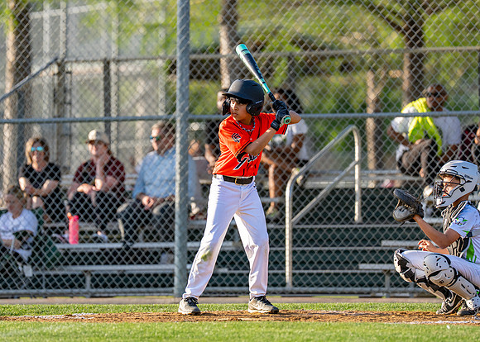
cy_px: 149
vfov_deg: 4.3
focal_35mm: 338
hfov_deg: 6.0
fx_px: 4608
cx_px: 227
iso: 400
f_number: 2.8
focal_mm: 200
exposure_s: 1/2500
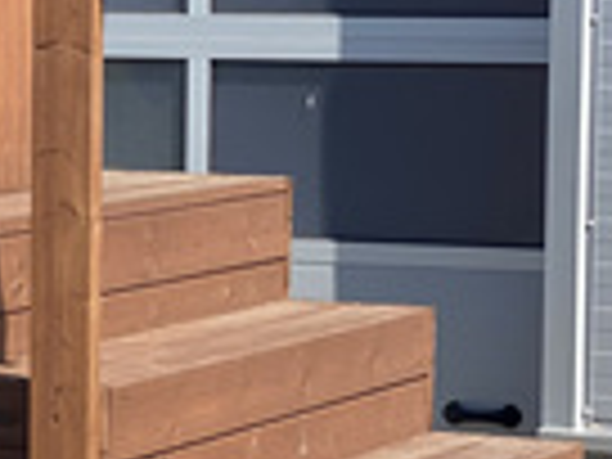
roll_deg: -0.8
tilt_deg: -5.3
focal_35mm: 230
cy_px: 248
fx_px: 4066
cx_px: -378
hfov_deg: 8.4
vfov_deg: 6.5
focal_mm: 6
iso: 20
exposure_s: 1/1199
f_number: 2
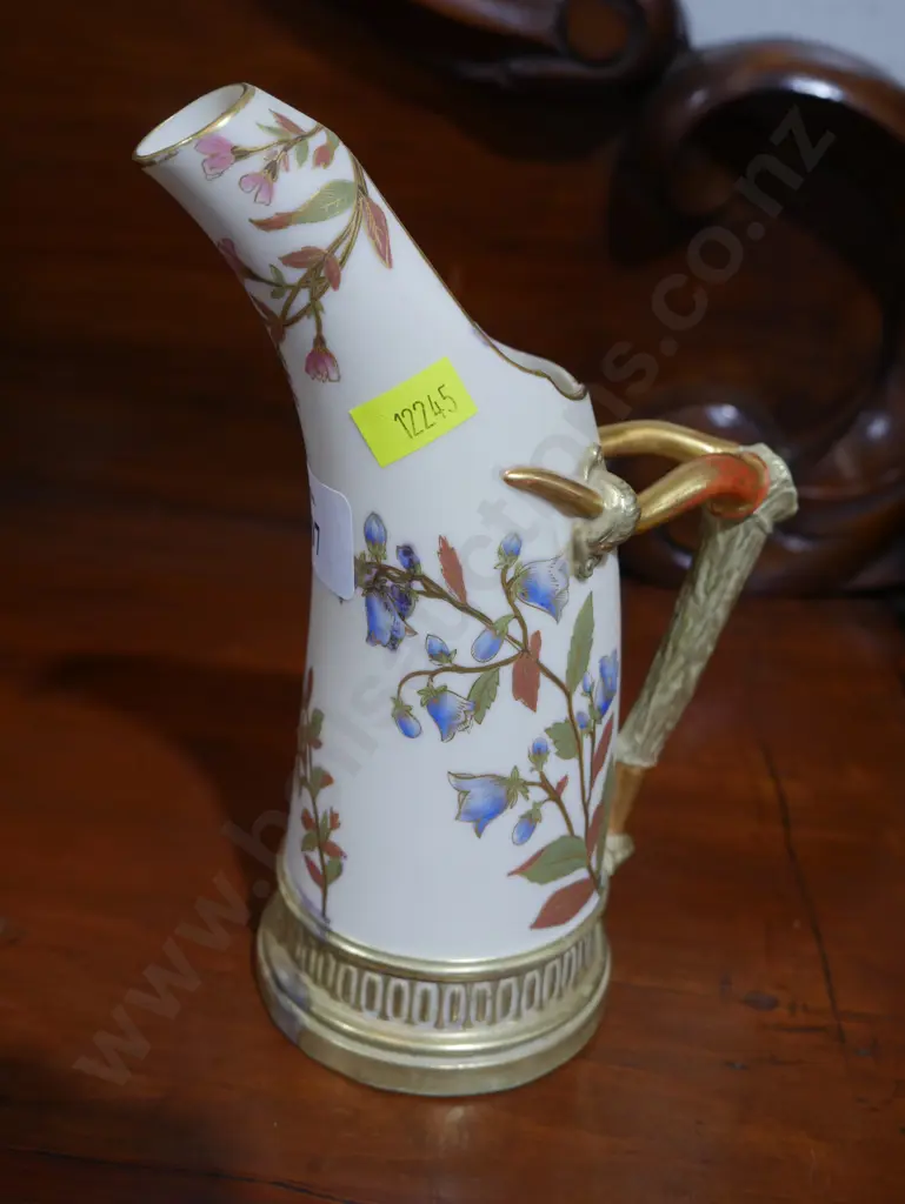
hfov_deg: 36.0
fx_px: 1393
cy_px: 602
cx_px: 452
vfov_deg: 46.8
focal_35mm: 40
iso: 400
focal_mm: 20
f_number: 4.4
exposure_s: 1/60
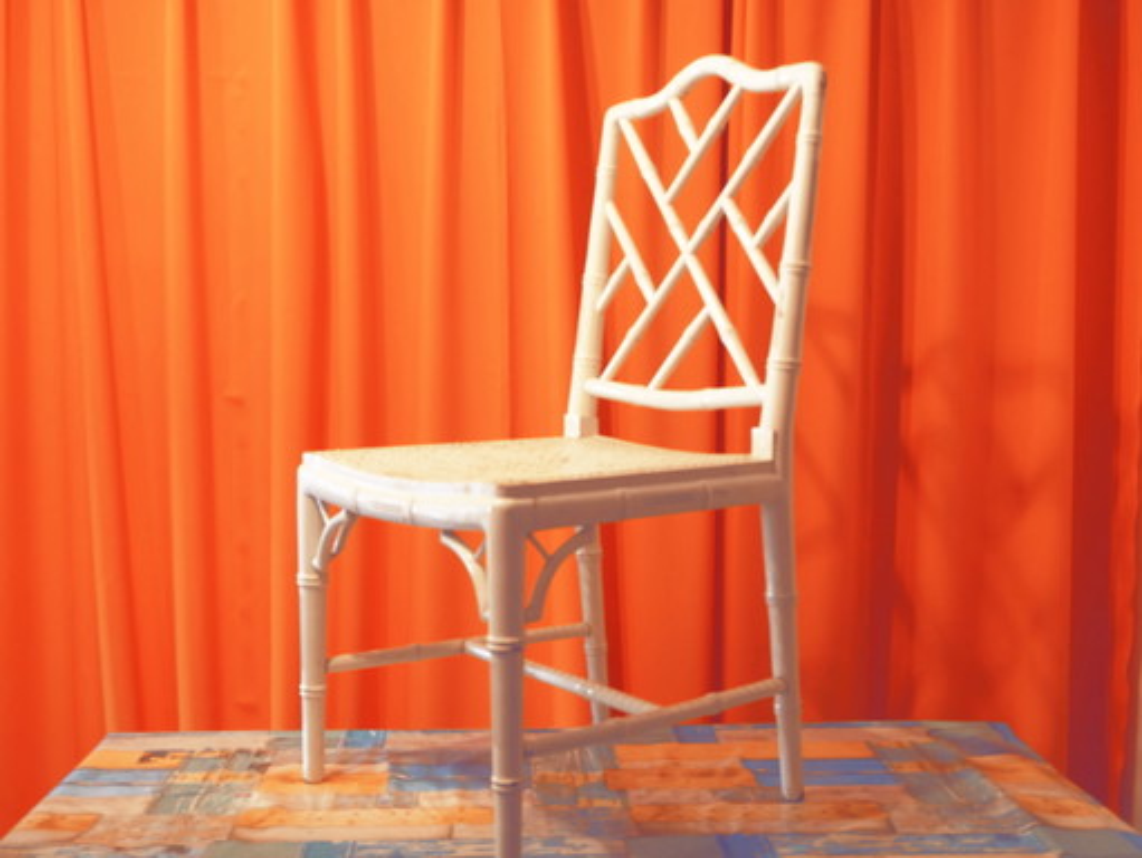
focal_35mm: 40
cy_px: 429
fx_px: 1321
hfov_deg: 46.8
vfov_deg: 36.0
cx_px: 571
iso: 320
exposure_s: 1/5
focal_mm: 20
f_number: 4.6
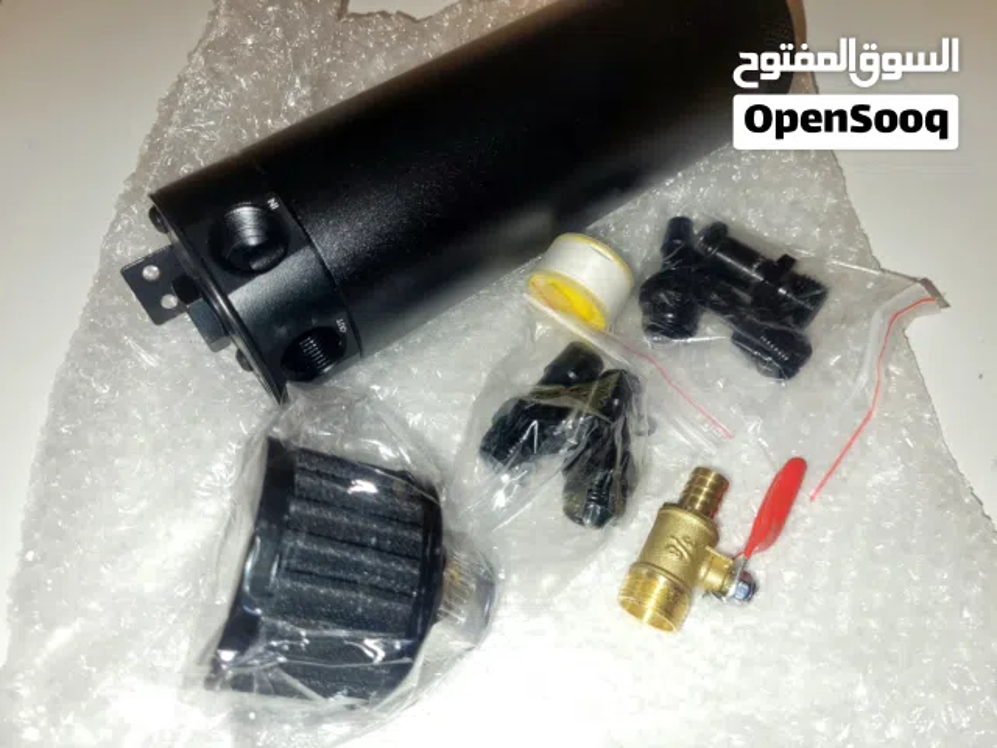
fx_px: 749
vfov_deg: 53.1
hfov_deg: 67.3
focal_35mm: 26
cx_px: 498
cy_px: 374
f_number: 1.8
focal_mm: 5.4
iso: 40
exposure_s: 1/91.7
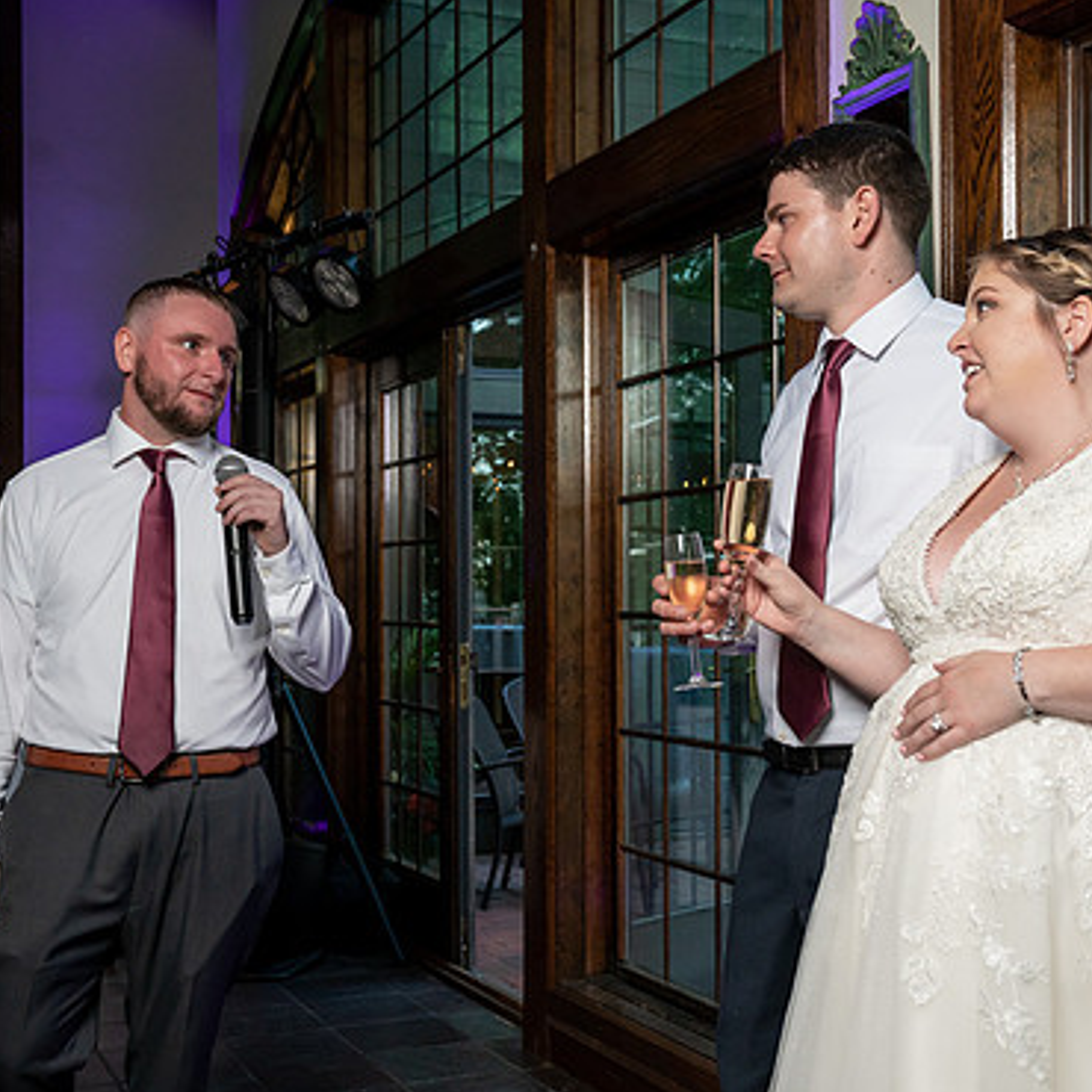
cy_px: 562
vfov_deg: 35.4
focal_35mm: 48
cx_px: 537
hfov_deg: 35.4
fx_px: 1713
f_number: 5.6
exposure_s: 1/200
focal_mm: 36
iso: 2000
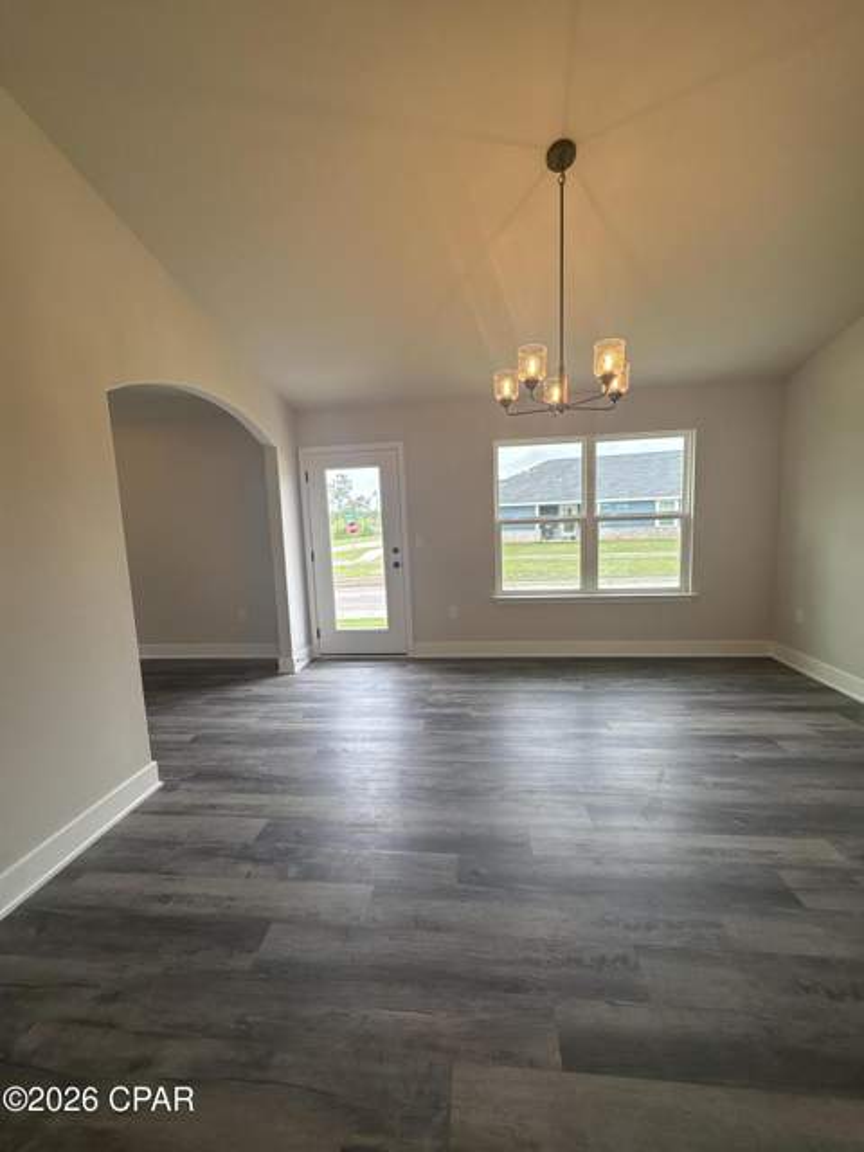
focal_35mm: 14
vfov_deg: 102.1
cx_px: 432
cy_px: 576
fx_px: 466
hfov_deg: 85.7
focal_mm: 2.22
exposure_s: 1/120
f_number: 2.2
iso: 50
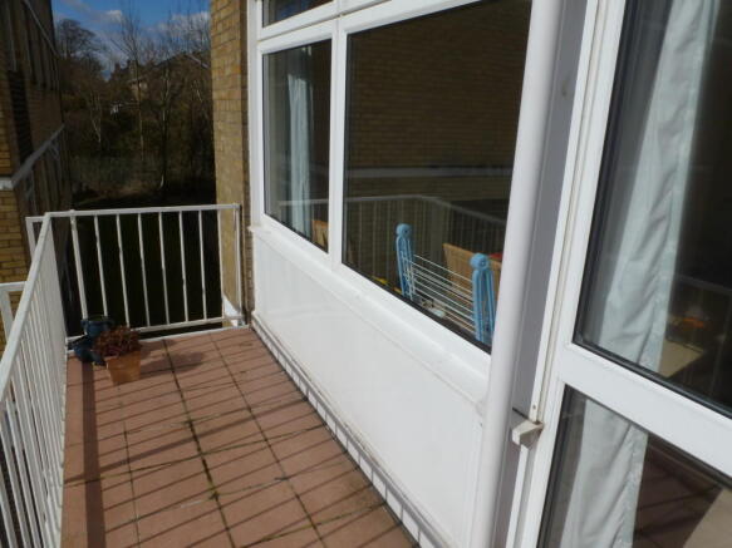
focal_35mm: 24
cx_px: 366
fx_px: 507
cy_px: 274
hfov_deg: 71.6
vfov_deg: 56.8
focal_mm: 4.3
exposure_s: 1/1300
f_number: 5.6
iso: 100
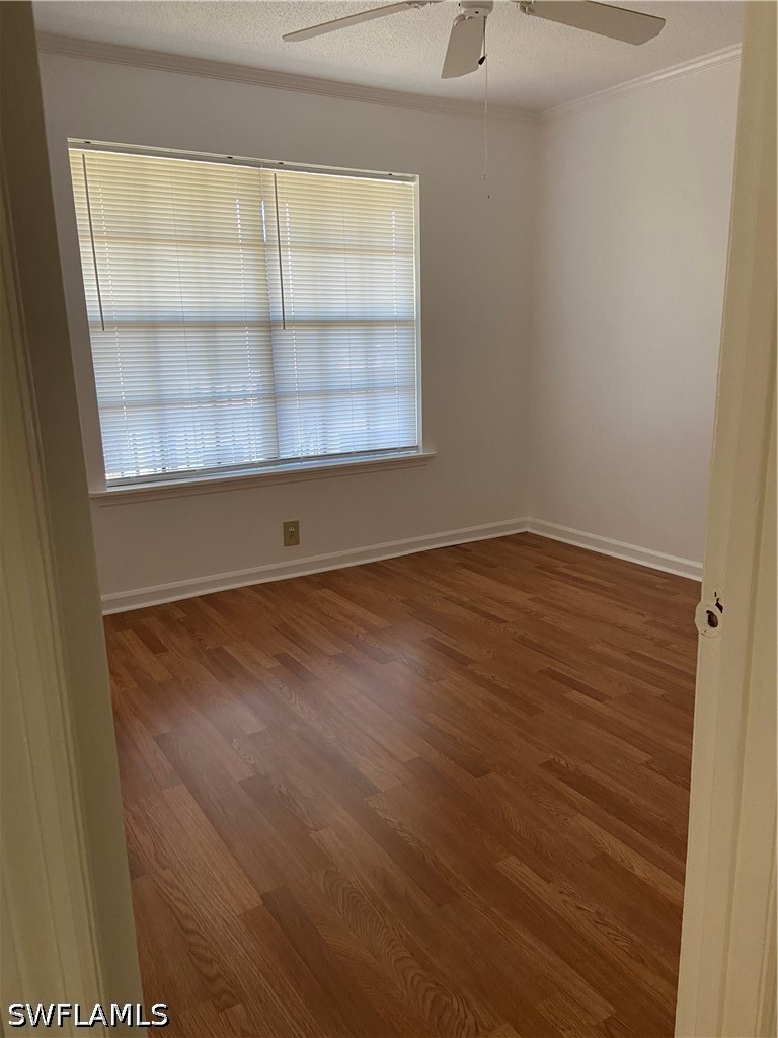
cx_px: 389
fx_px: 779
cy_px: 519
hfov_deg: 53.1
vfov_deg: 67.3
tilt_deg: -13.3
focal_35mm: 26
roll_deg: +1.5
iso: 125
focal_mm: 4.25
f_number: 1.8
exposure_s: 1/67
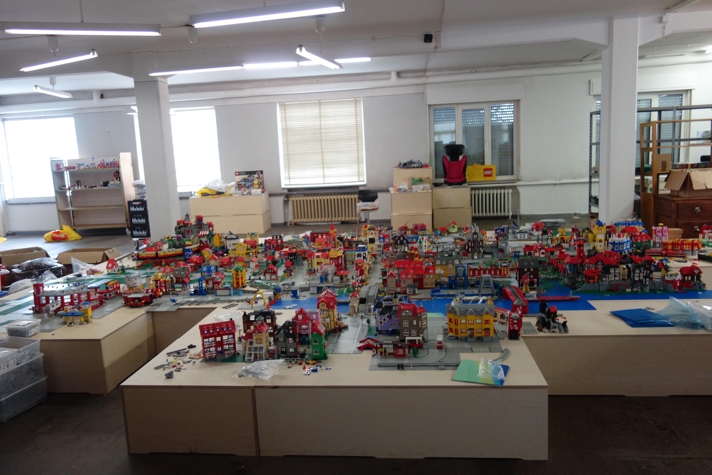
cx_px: 356
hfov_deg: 65.5
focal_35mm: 28
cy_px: 238
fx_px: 554
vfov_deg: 46.4
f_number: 1.8
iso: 125
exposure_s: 1/40
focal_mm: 10.4
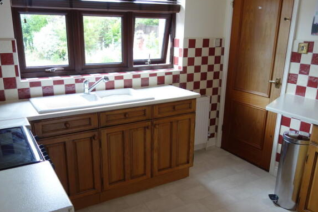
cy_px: 117
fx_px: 283
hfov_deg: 58.7
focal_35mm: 32
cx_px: 150
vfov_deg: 41.1
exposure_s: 1/100
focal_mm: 10.4
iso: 125
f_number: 1.8
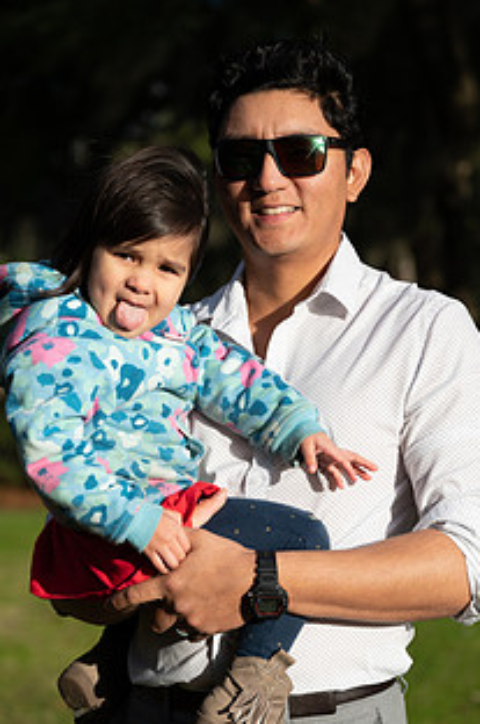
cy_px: 483
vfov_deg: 20.2
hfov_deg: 13.5
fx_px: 2027
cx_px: 254
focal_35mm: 101
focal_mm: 70
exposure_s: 1/2500
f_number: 2.8
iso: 125
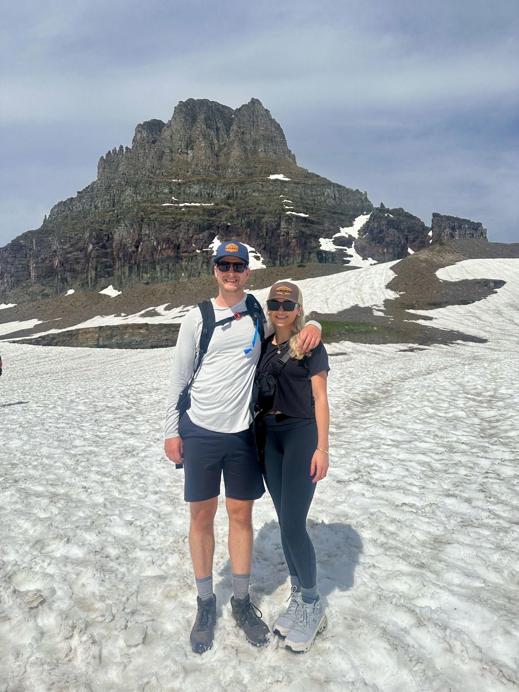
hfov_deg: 56.8
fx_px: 480
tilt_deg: +7.6
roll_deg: -0.9
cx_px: 260
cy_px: 346
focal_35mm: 24
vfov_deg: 71.6
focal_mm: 6.86
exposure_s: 1/15625
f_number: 1.78
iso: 80
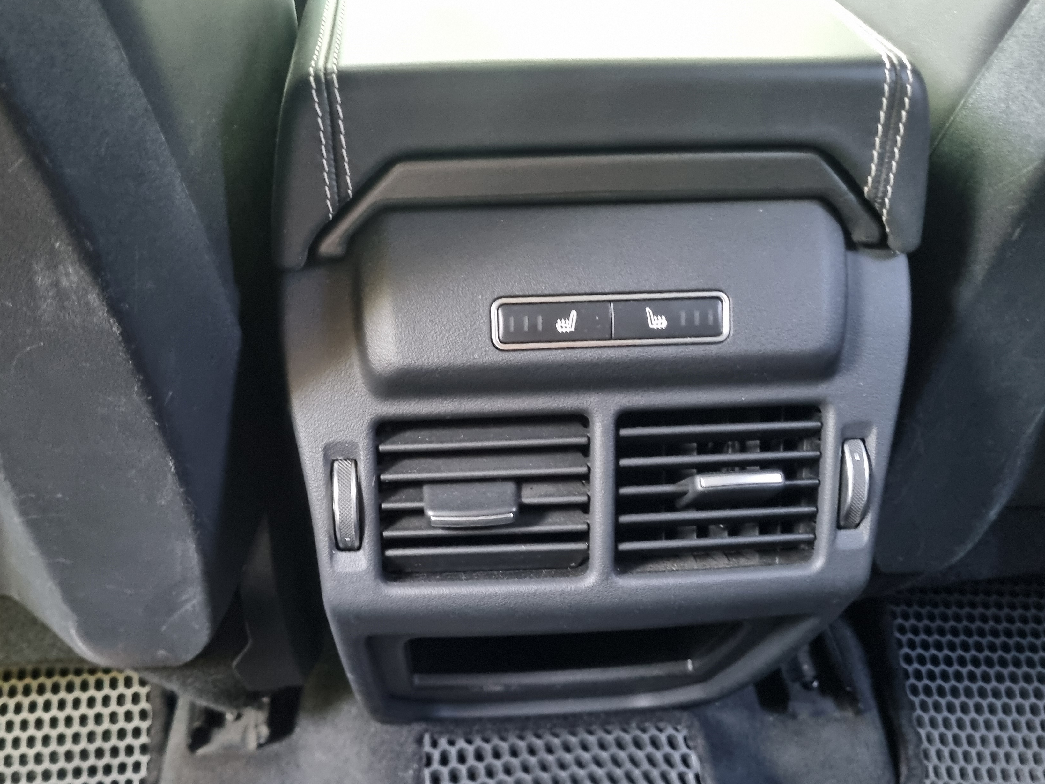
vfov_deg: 44.0
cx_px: 457
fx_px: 966
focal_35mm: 32
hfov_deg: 56.6
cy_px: 463
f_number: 1.8
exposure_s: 1/24
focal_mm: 5.4
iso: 800
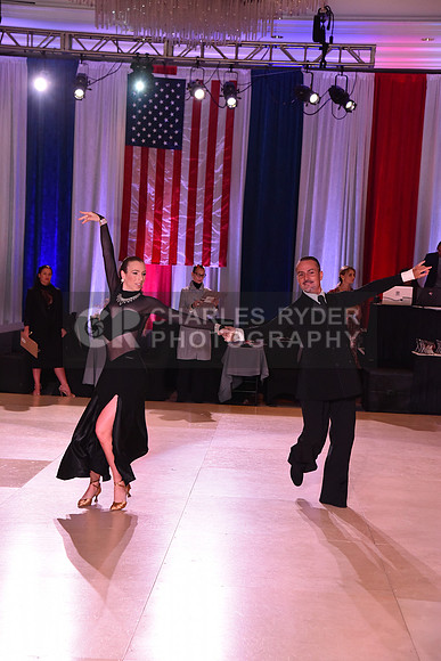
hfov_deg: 20.9
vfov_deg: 31.0
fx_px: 1194
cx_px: 220
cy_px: 330
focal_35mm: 65
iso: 2500
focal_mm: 65
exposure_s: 1/320
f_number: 6.3
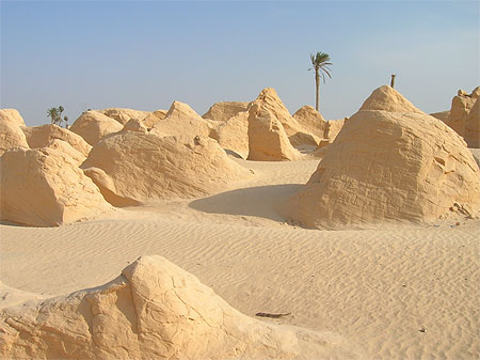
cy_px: 180
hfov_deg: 51.4
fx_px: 499
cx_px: 240
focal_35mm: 36
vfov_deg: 39.6
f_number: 4.9
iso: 50
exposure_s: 1/475
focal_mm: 6
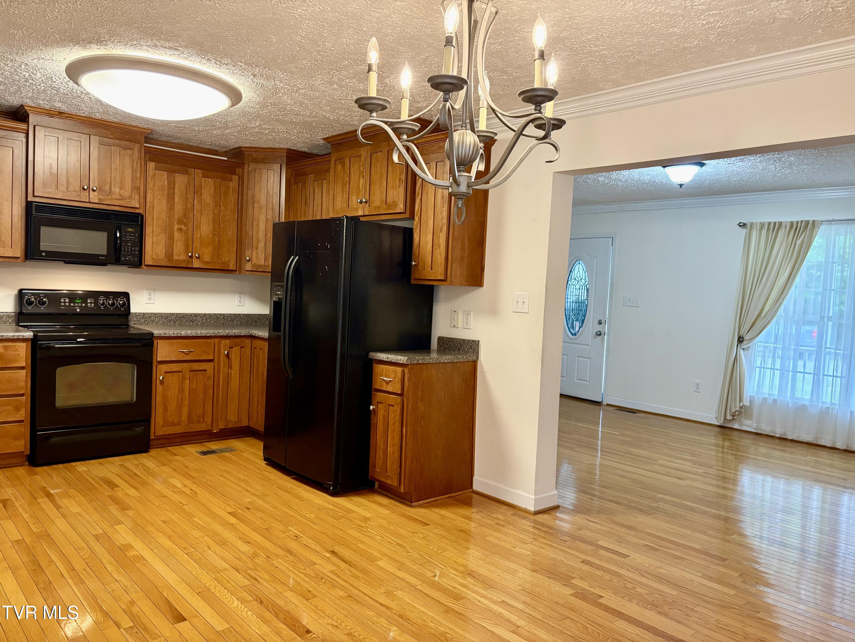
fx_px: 642
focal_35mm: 26
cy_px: 321
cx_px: 428
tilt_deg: -3.2
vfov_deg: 53.1
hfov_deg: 67.3
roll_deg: -2.8
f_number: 1.6
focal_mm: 5.96
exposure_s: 1/60
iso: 200
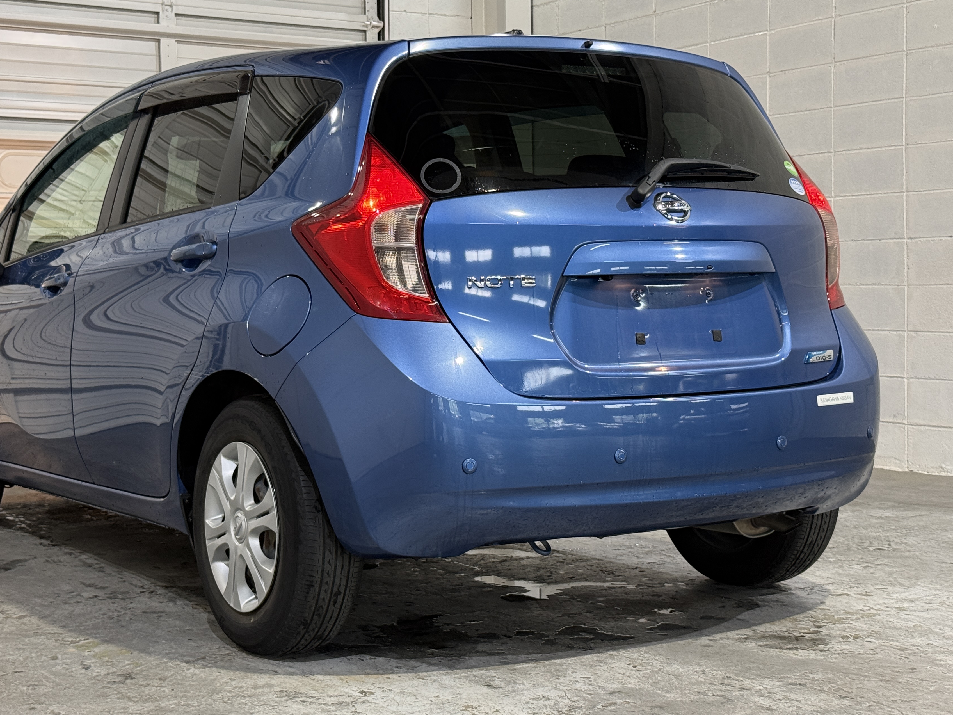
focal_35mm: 57
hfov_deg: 33.7
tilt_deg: -1.6
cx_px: 392
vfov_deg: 25.7
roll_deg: +0.7
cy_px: 331
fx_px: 1569
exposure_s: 1/60
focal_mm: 6.76
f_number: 1.78
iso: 160
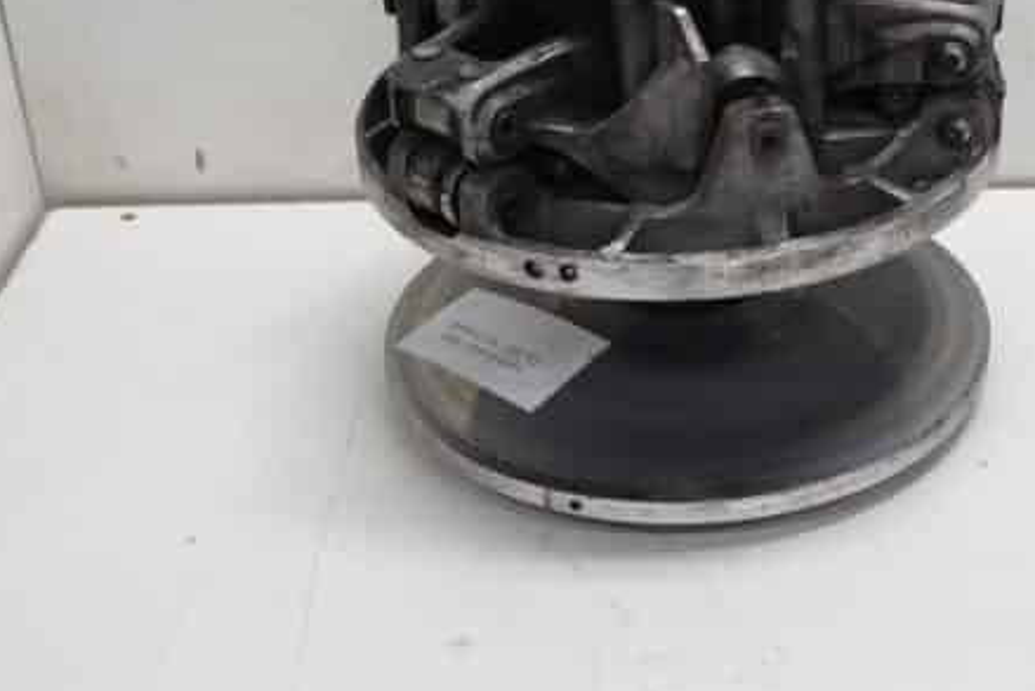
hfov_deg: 31.8
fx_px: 1812
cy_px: 301
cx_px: 629
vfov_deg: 21.6
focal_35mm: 63
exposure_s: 1/60
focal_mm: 18
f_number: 4.5
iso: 200
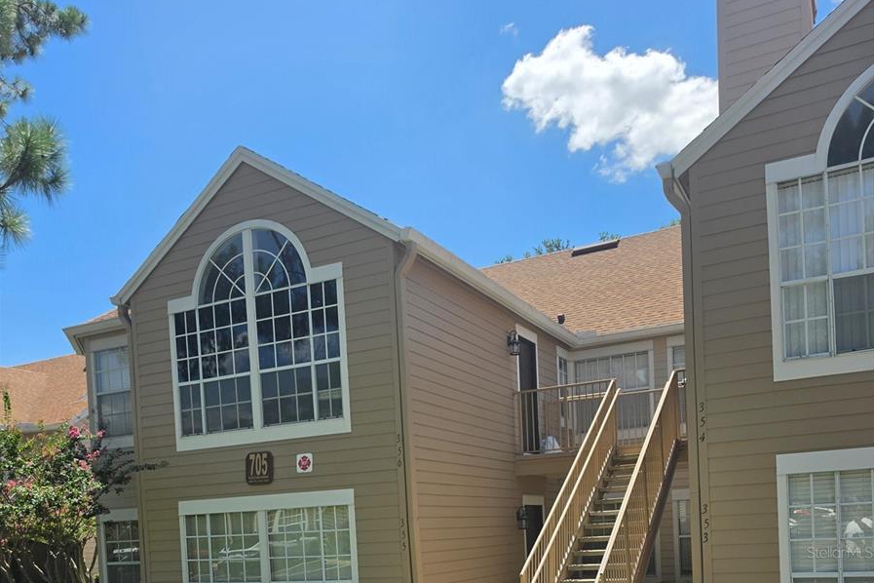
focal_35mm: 32
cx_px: 437
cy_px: 552
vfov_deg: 37.7
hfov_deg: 58.7
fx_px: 777
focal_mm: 6.5
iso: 64
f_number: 1.4
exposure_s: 1/7058
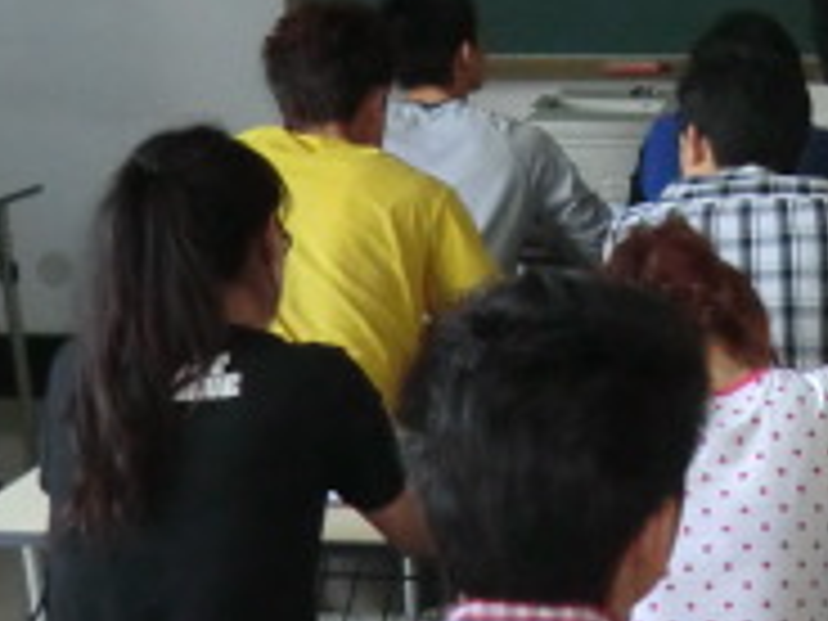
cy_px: 22
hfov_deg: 18.7
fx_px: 2416
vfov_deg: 14.4
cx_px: 914
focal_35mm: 101
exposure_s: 1/60
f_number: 3.5
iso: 400
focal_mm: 5.2
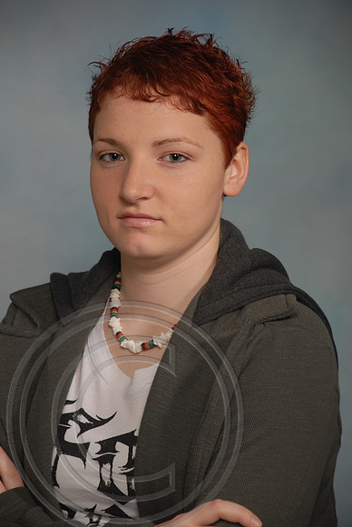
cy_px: 264
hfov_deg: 8.7
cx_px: 176
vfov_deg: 13.0
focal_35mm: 158
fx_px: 2304
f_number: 5.6
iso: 100
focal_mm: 105
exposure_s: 1/125
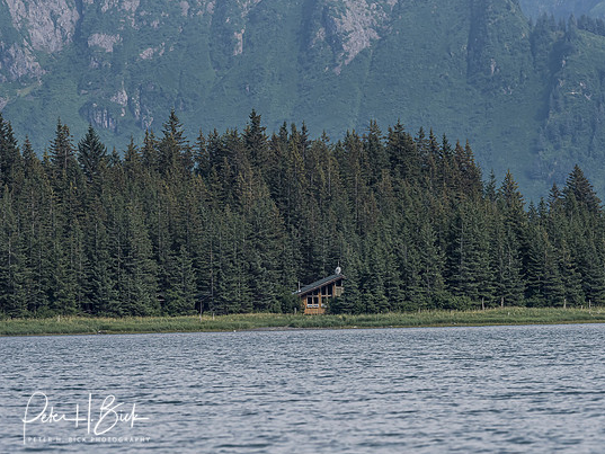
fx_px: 5664
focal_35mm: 324
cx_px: 315
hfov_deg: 6.1
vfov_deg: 4.6
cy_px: 234
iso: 400
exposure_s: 1/1600
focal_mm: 150
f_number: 6.3
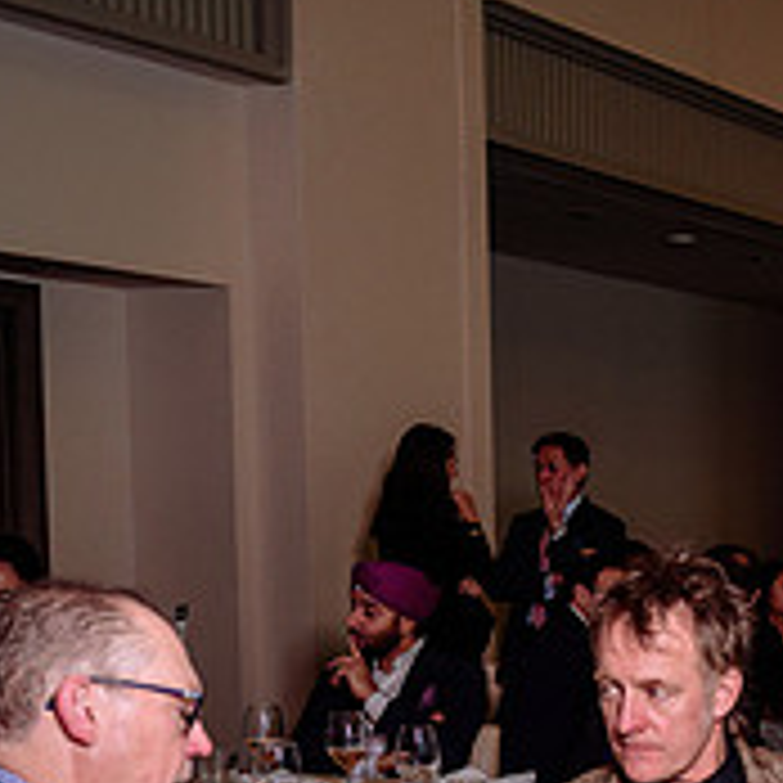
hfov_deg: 19.7
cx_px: 1147
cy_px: 695
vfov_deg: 22.0
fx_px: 1971
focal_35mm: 77
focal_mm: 24
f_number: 3.5
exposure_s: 1/125
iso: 1000
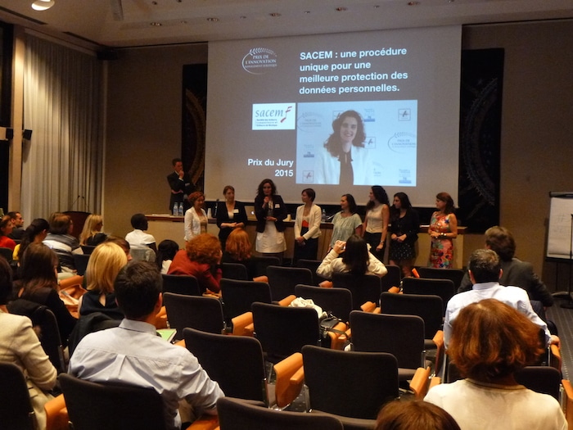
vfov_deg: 39.7
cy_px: 215
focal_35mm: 36
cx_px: 286
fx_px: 596
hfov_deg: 51.4
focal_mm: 6.5
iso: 800
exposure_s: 1/20
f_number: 3.6
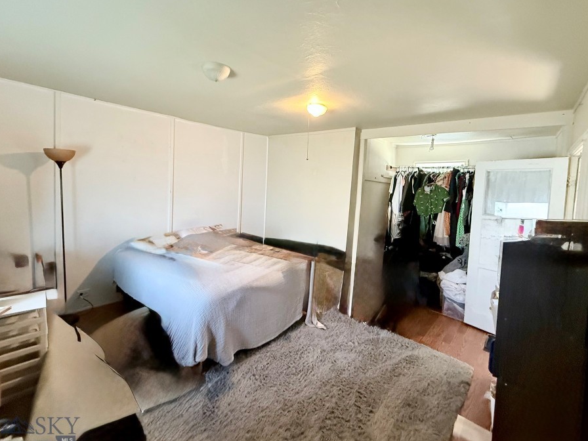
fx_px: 272
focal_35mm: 16
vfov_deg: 78.0
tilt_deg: -2.9
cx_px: 288
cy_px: 202
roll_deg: -1.4
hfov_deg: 94.5
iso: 640
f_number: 2.2
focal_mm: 2.22
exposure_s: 1/60
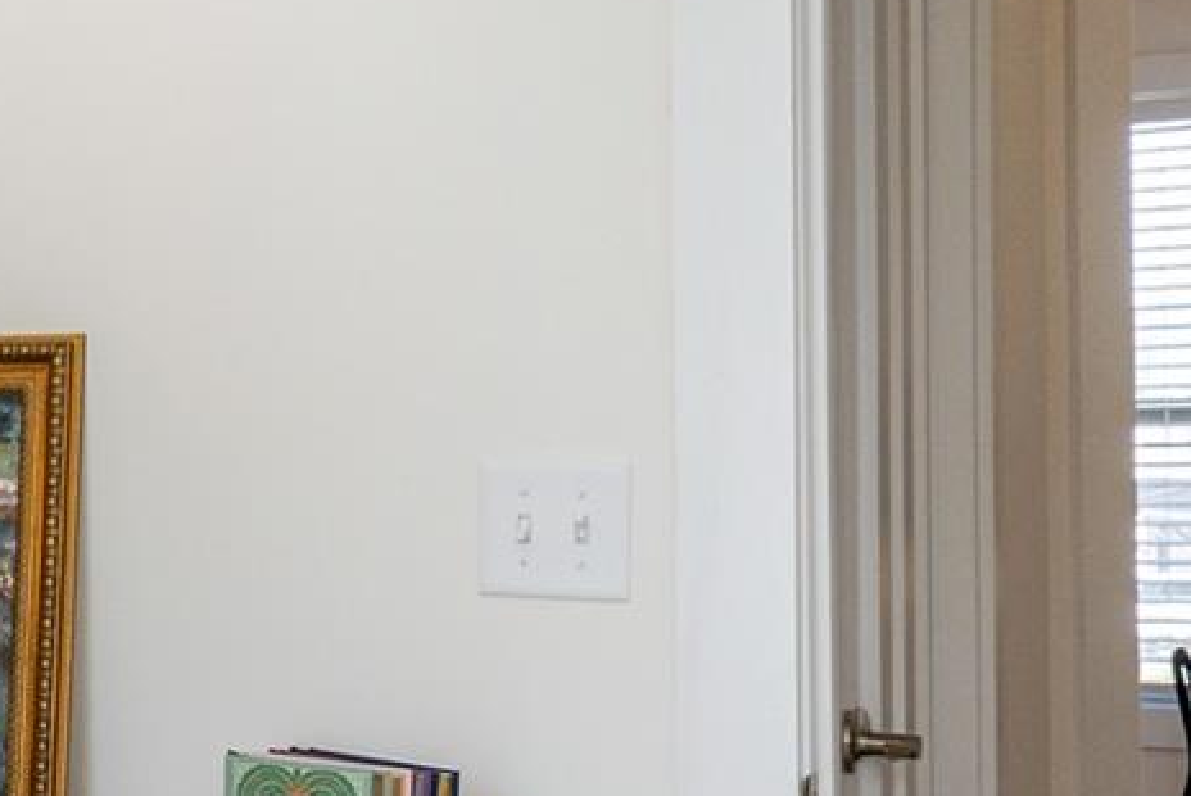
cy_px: 606
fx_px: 2483
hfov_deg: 18.5
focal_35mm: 75
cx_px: -1145
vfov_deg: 18.1
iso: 320
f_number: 7.1
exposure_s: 1/100
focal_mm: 17
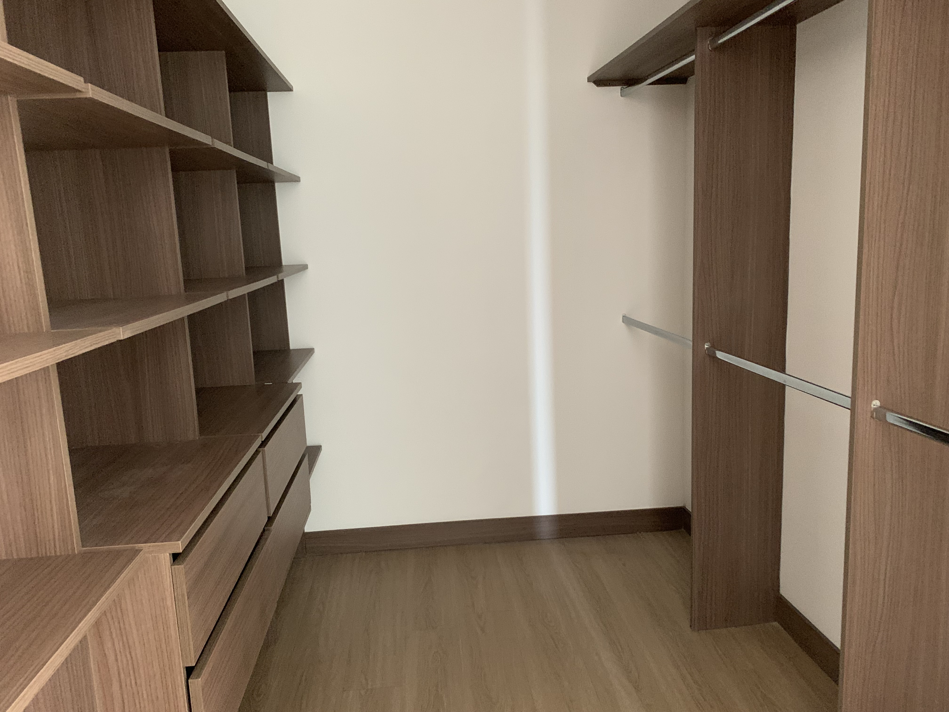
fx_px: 713
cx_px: 474
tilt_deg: -10.1
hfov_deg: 67.3
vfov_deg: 53.1
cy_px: 356
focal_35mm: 26
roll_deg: +2.4
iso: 400
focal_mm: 4.25
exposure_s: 1/32
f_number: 1.8
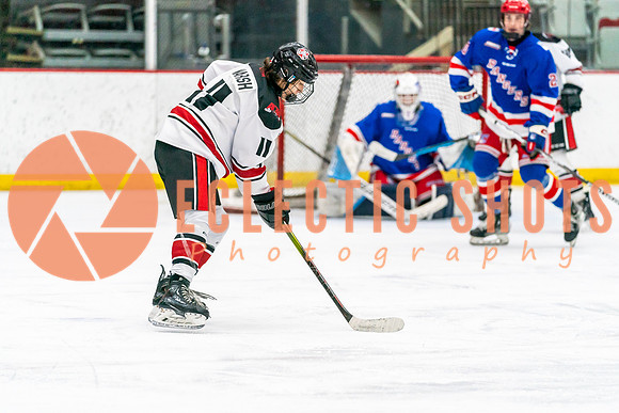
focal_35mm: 213
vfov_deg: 6.5
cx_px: 310
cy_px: 224
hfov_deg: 9.7
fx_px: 3663
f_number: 2.8
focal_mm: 184
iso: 3200
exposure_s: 1/1250
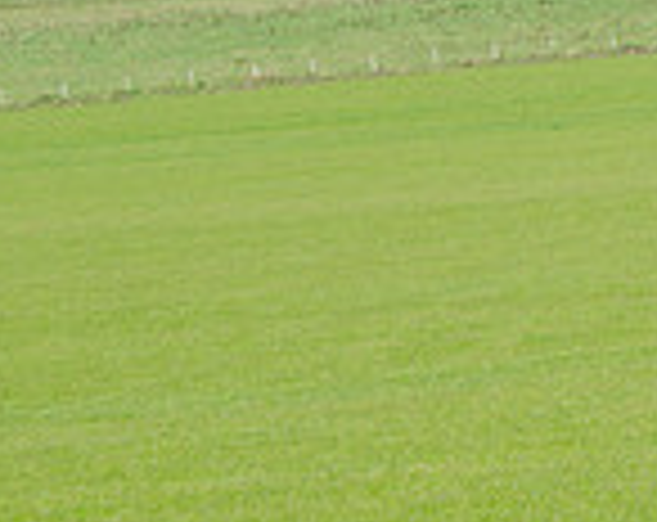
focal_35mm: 282
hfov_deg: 6.5
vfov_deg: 5.5
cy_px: 175
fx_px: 5469
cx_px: 1622
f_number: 8
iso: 100
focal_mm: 40
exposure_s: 1/250
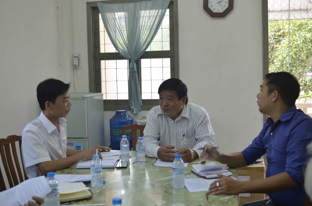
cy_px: 103
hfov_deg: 49.6
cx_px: 156
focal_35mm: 39
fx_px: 337
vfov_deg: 34.1
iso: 400
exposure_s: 1/60
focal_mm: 26
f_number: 4.2
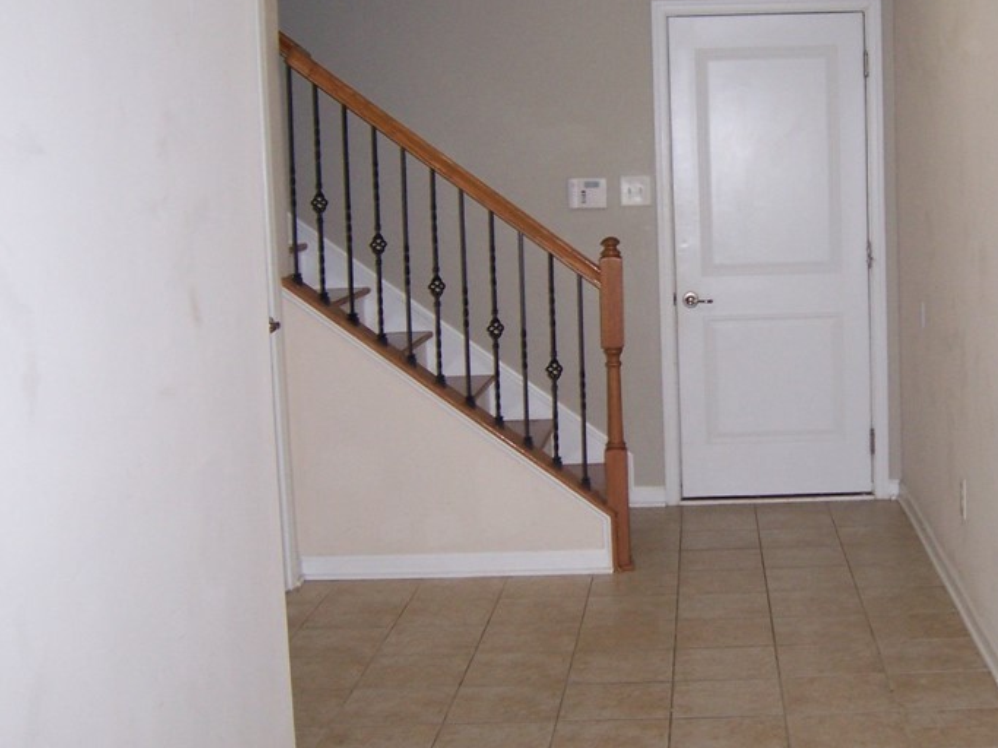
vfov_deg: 27.0
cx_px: 736
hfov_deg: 34.9
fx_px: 1557
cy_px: 304
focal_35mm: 54
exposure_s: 1/60
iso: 125
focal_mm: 6.2
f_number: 2.8
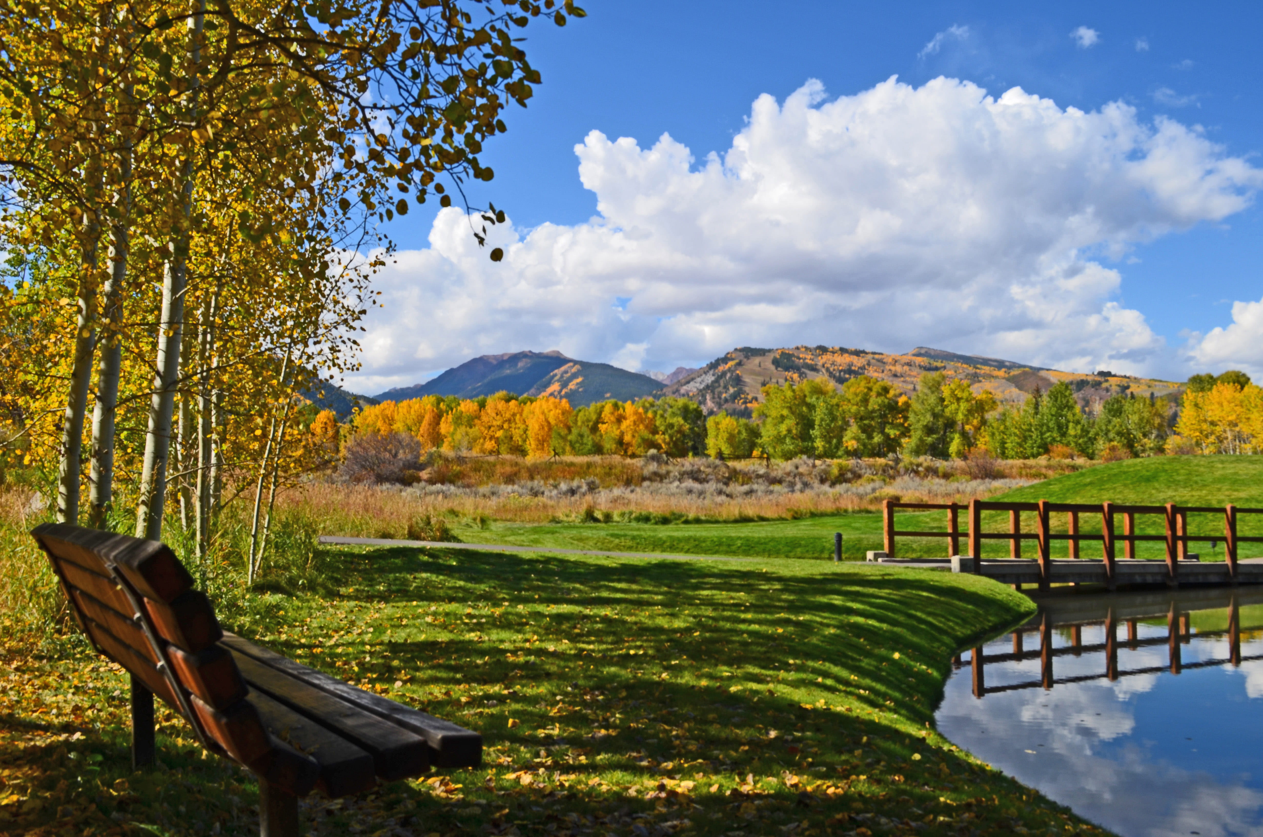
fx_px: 1155
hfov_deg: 57.3
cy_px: 418
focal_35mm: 33
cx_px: 632
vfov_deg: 39.8
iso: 100
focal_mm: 22
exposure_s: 1/125
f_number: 11
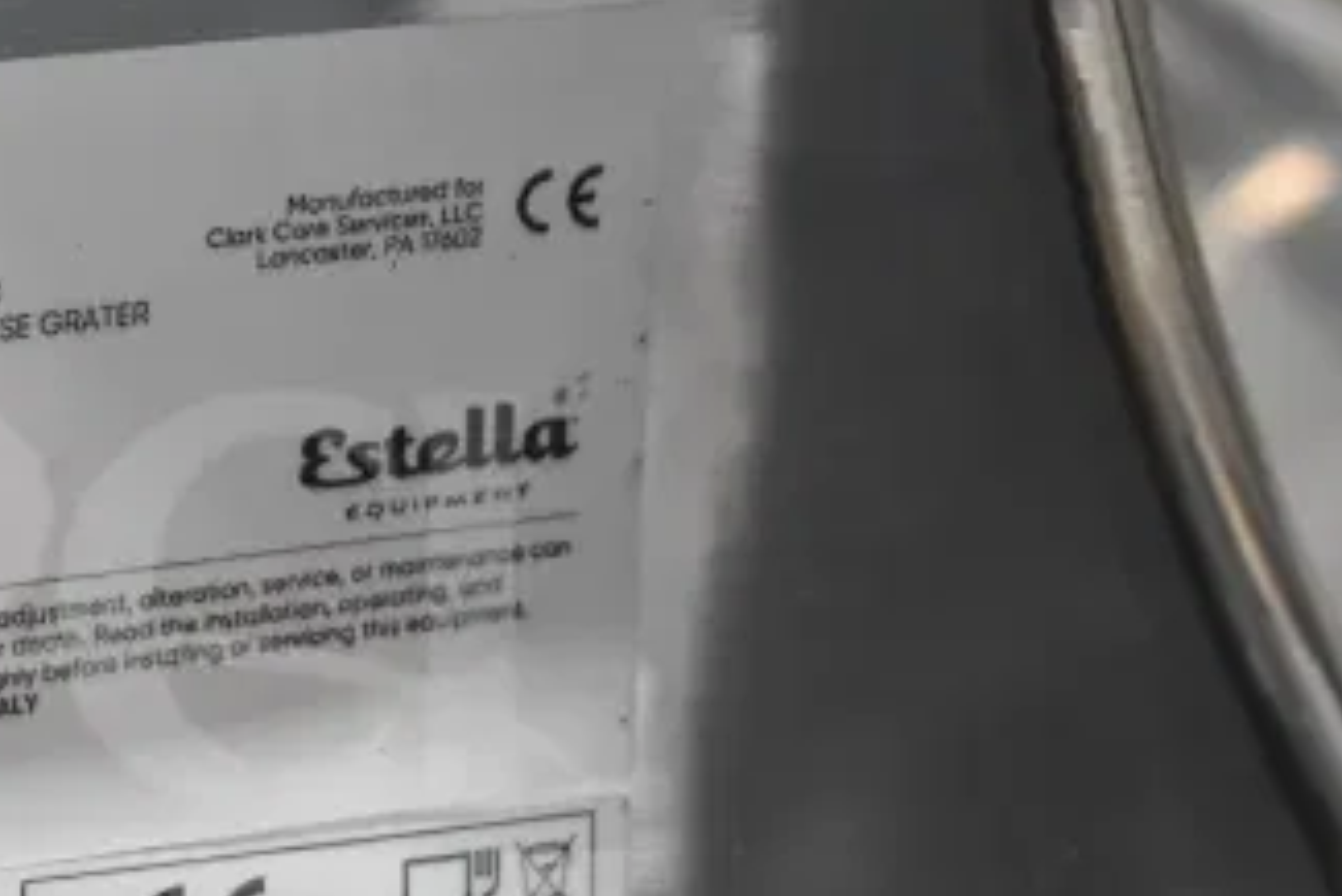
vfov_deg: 8.8
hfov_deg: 13.1
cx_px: 157
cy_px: 721
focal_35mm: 155
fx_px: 5778
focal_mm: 55
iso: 6400
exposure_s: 1/250
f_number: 8
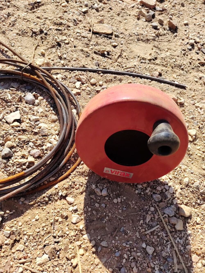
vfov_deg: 71.6
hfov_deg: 56.8
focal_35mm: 24
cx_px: 102
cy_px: 136
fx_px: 189
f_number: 1.75
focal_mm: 5.25
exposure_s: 1/662
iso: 100
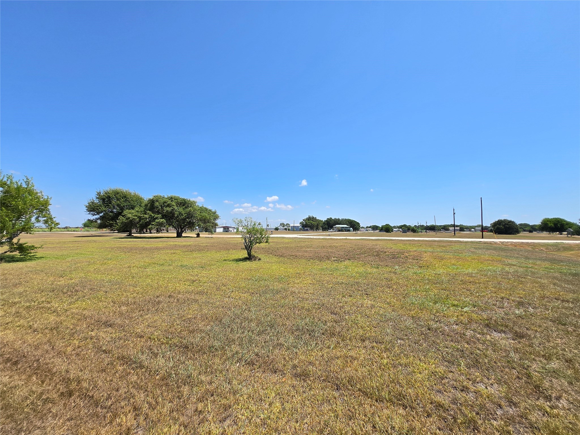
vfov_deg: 89.9
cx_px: 290
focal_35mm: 13
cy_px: 218
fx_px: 218
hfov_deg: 106.2
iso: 25
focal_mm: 1.7
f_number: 2.2
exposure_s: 1/1111
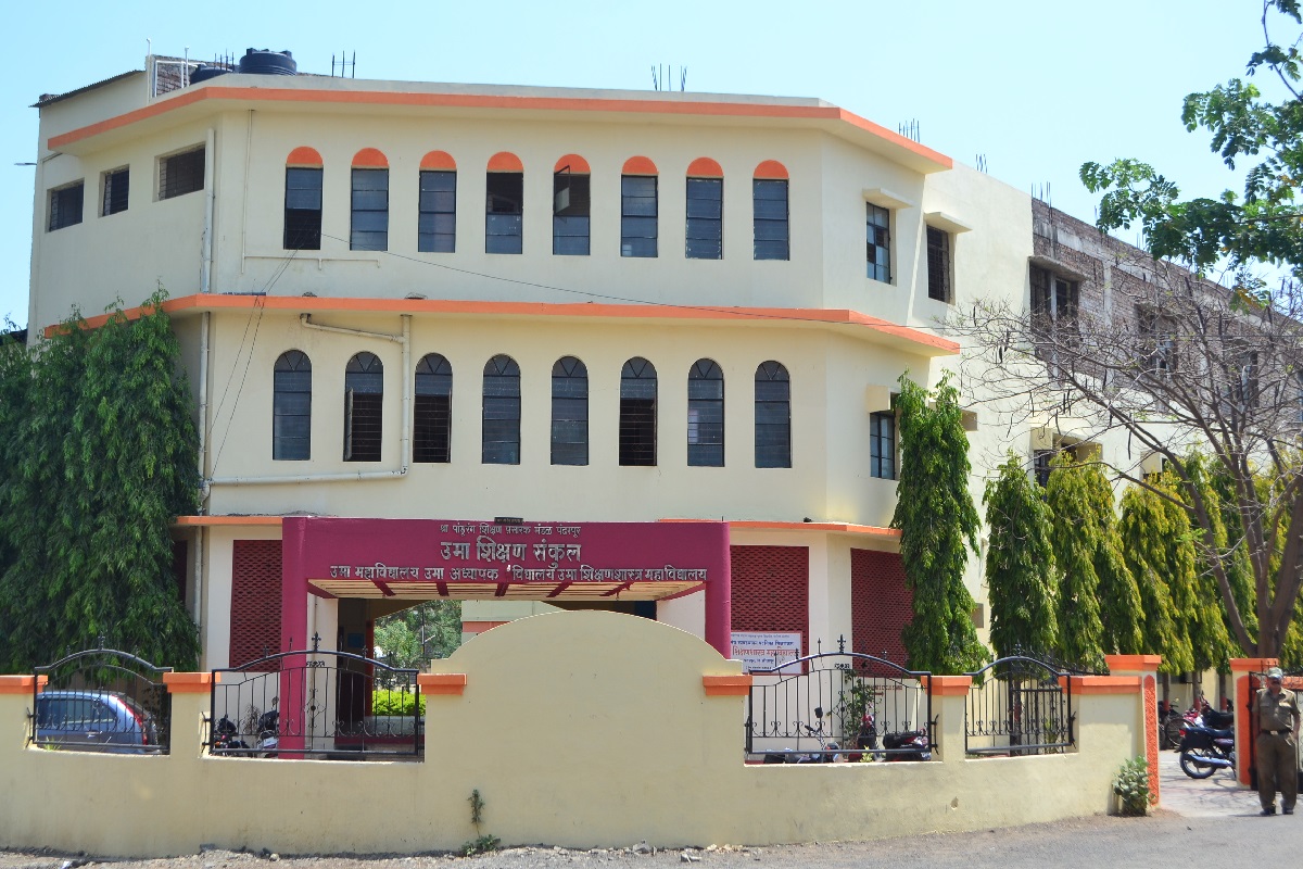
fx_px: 1737
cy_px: 434
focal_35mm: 48
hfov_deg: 41.1
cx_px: 652
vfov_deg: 28.1
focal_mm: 32
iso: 200
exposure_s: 1/500
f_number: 5.6
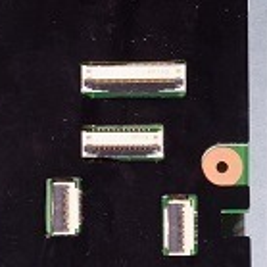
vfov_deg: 8.2
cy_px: 257
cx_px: -138
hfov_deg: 8.0
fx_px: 1861
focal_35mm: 213
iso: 100
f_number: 8
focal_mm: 31
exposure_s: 1/3
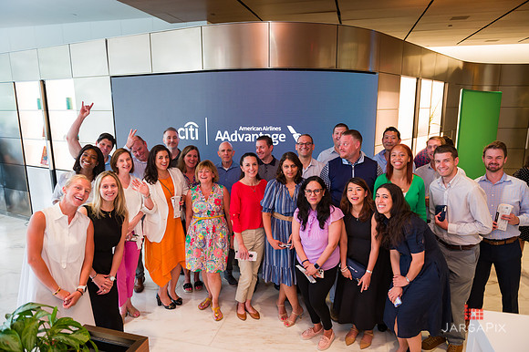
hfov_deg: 73.8
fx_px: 352
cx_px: 264
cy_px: 176
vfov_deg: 53.1
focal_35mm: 24
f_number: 4
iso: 800
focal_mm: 24
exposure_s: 1/200
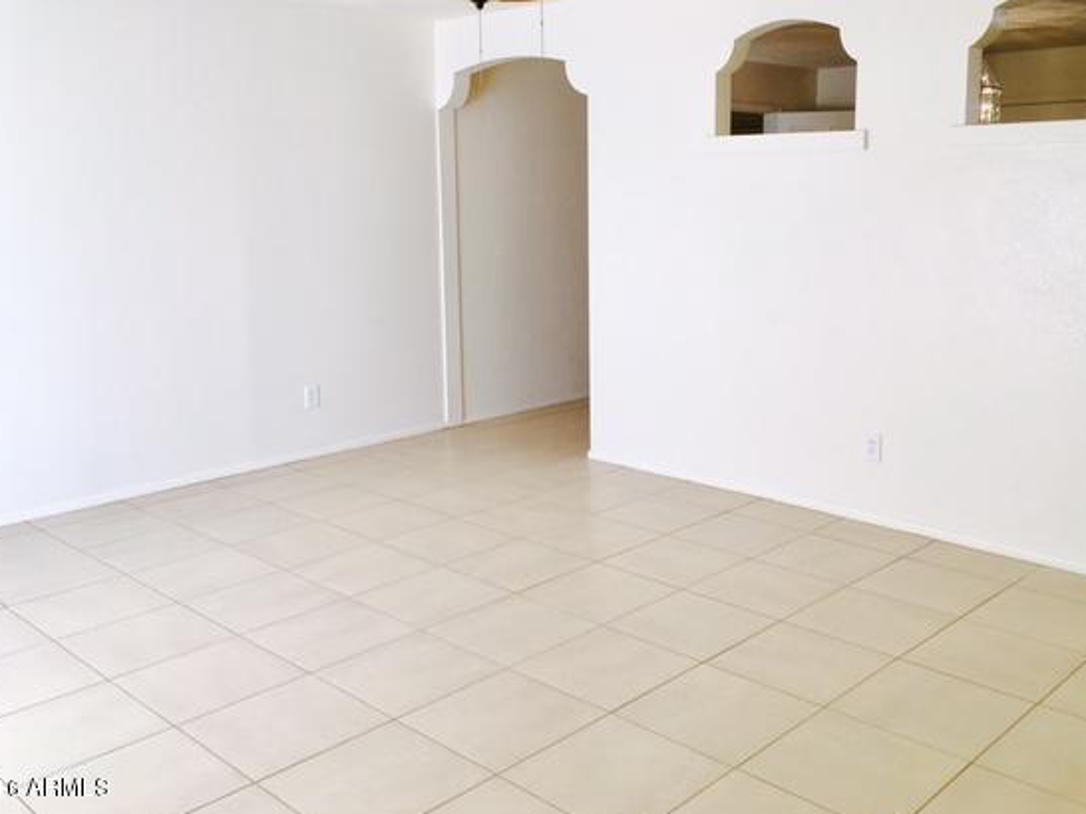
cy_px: 350
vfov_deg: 41.7
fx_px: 1066
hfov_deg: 53.9
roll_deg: +0.5
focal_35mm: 34
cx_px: 591
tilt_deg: -9.0
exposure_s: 1/60
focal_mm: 4.15
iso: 25
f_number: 2.2
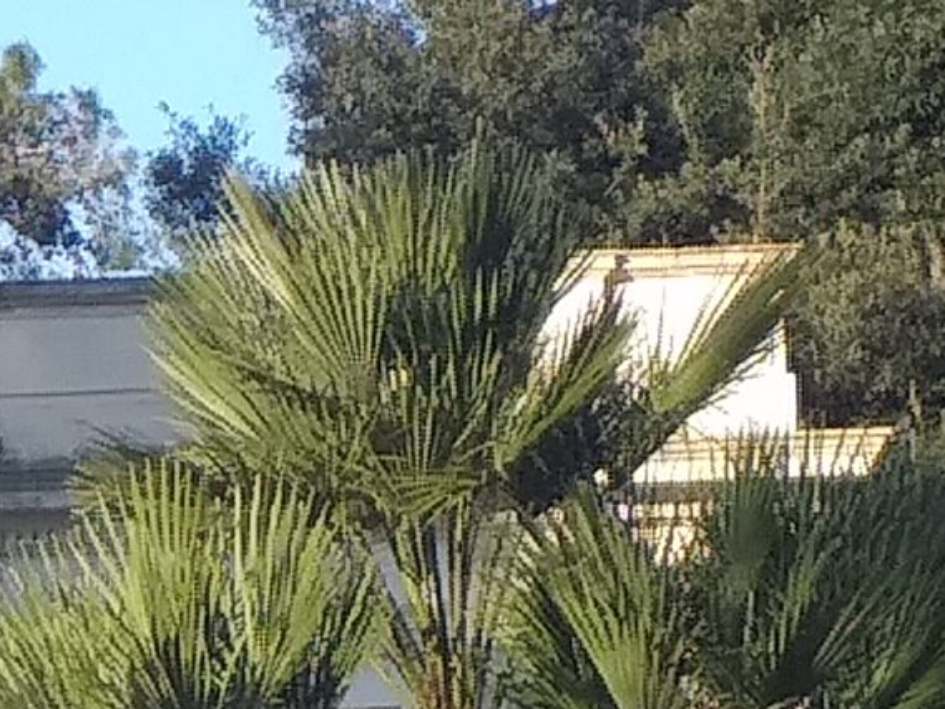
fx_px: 3195
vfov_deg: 12.4
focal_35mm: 117
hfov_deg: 14.4
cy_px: 850
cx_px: -874
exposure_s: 1/743
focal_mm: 3.6
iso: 40
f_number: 1.9
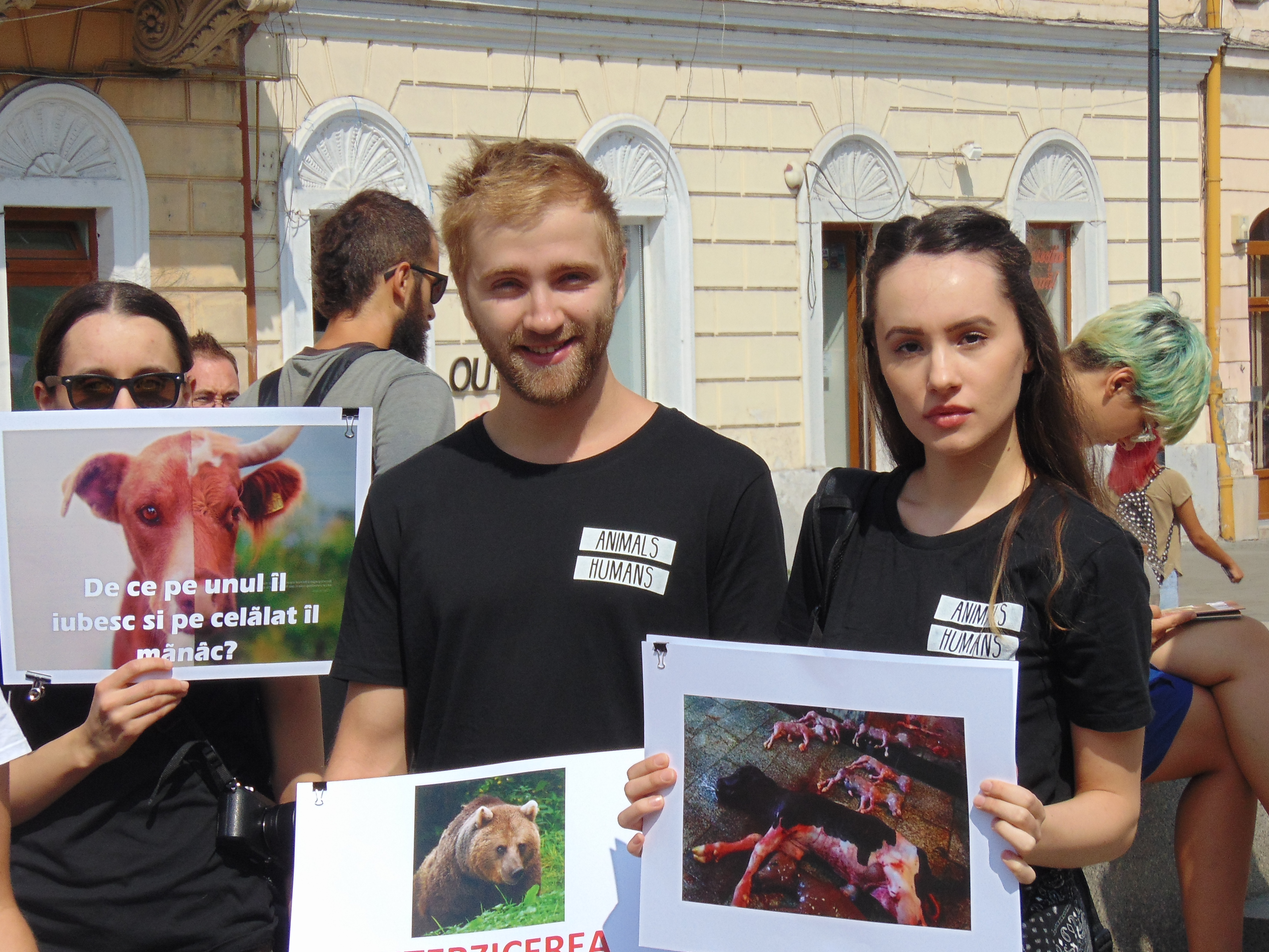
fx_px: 4473
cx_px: 659
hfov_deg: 16.1
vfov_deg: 12.1
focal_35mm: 122
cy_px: 511
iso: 80
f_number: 10.1
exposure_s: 1/250
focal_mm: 19.4
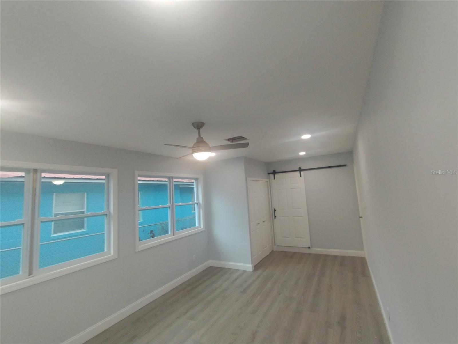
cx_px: 229
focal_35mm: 16
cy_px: 172
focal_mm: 1.66
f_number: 2.2
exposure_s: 1/30
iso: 129
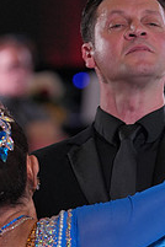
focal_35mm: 524
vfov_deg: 3.9
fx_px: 3602
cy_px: 322
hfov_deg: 2.6
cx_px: 118
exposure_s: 1/500
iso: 1600
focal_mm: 182
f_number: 4
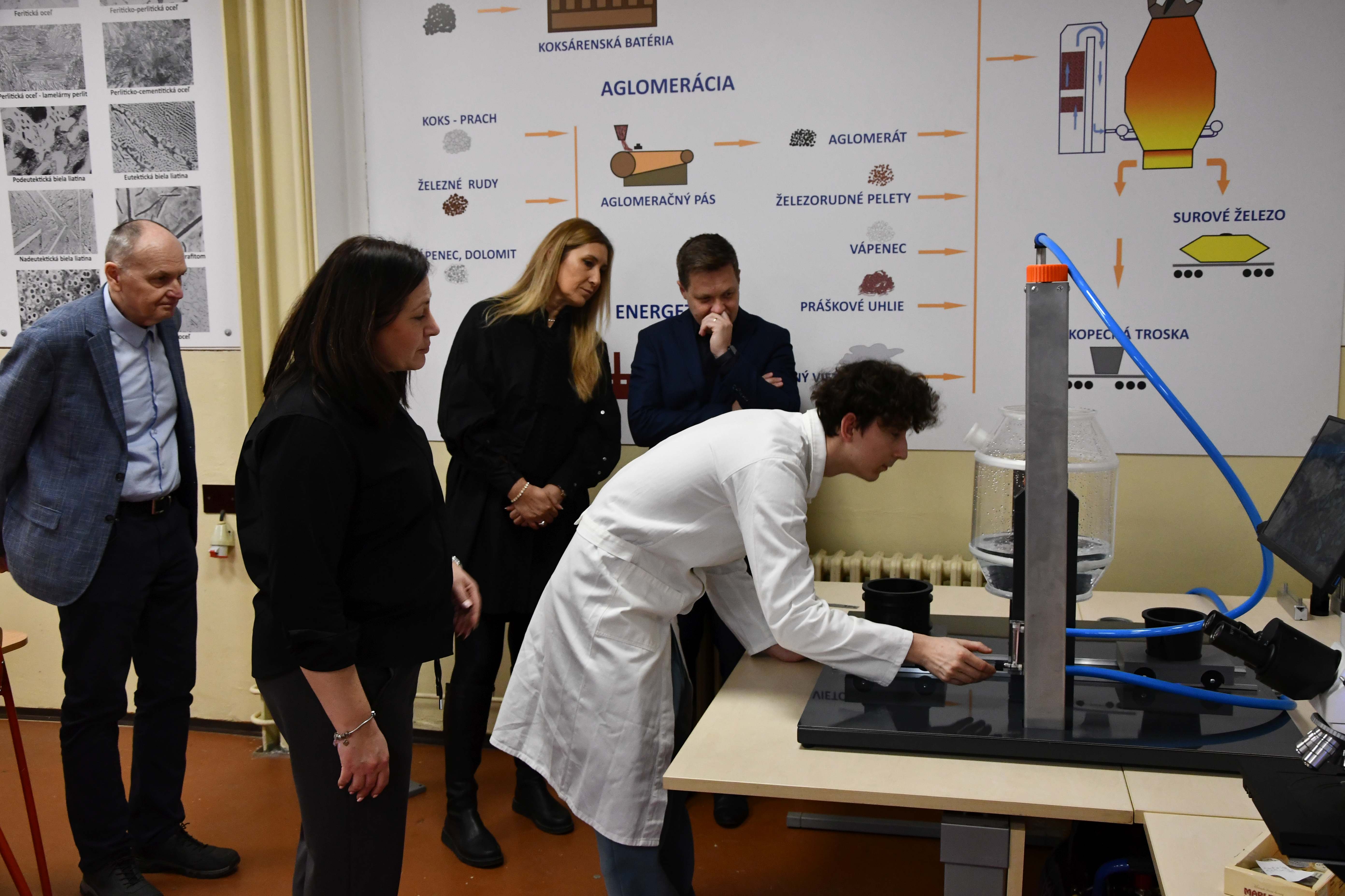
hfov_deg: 51.9
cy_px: 448
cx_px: 672
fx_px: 1382
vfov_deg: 35.9
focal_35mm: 37
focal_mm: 25
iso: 2000
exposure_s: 1/160
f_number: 6.3
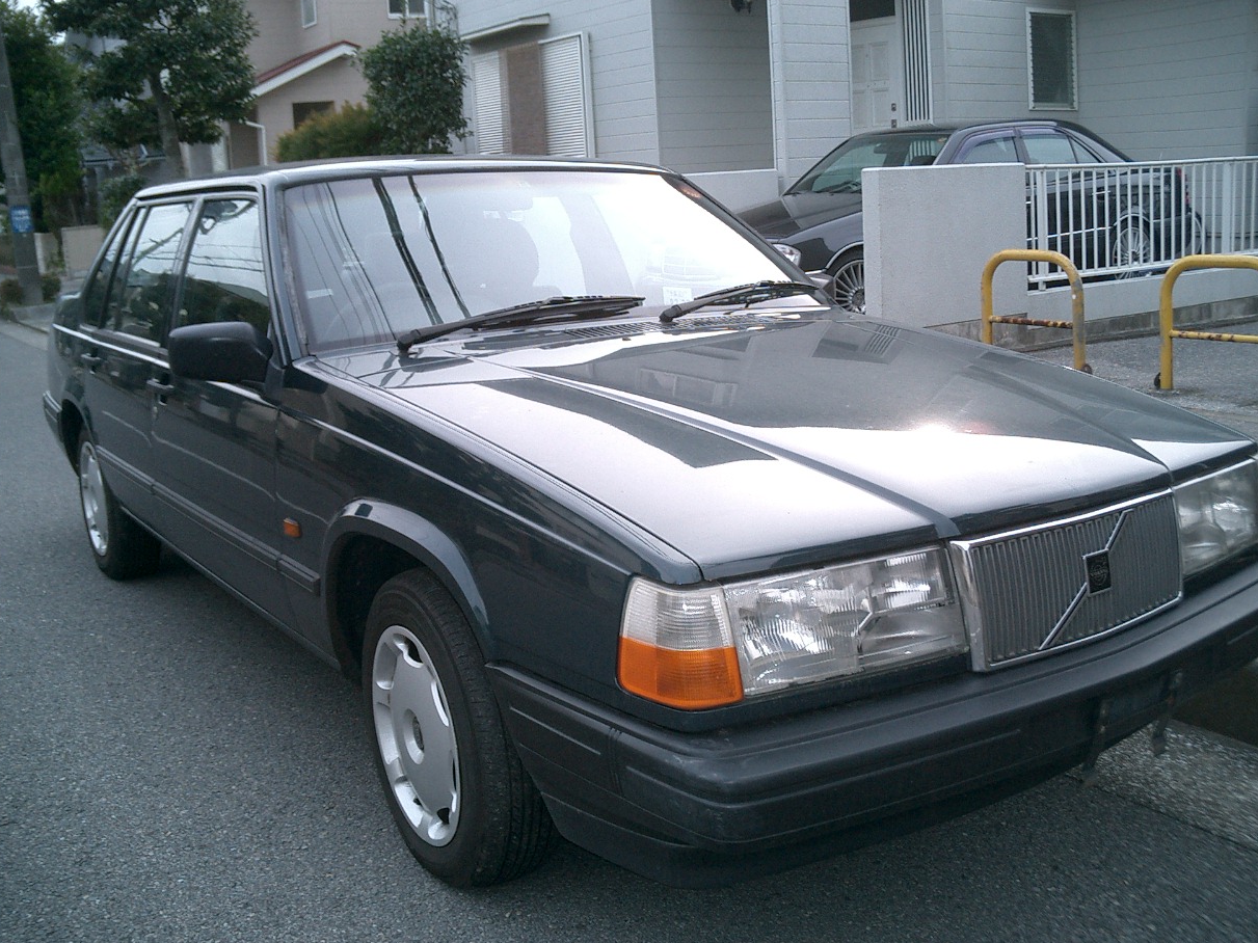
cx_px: 649
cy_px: 465
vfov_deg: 38.7
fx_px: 1345
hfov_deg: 50.1
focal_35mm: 37
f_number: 4.2
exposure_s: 1/250
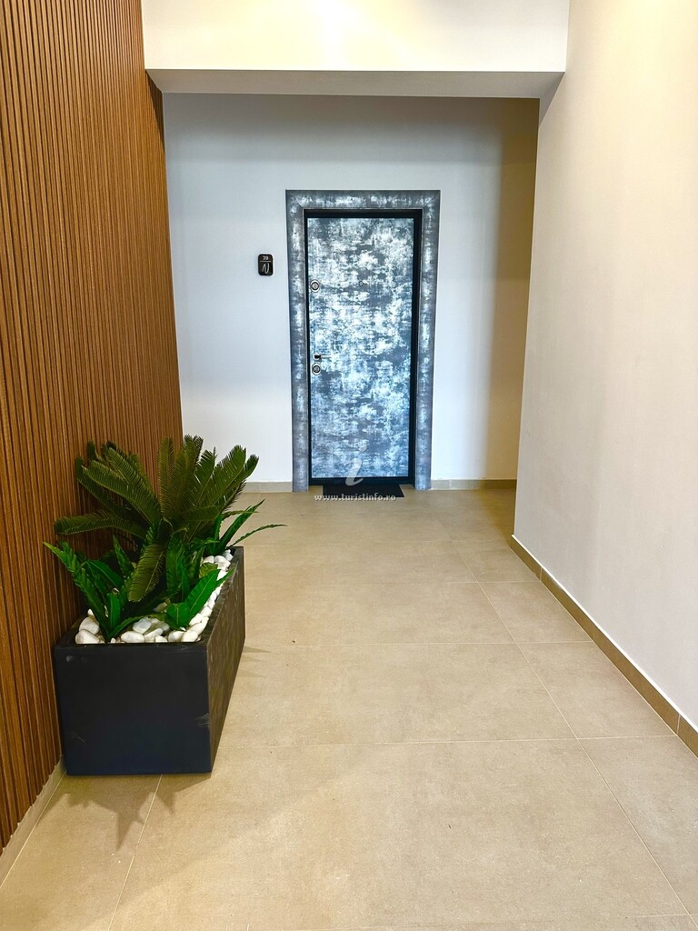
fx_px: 645
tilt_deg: -12.3
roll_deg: -0.2
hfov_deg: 56.8
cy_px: 466
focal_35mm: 24
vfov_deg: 71.6
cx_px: 349
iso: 160
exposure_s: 1/100
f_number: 1.78
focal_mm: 6.86
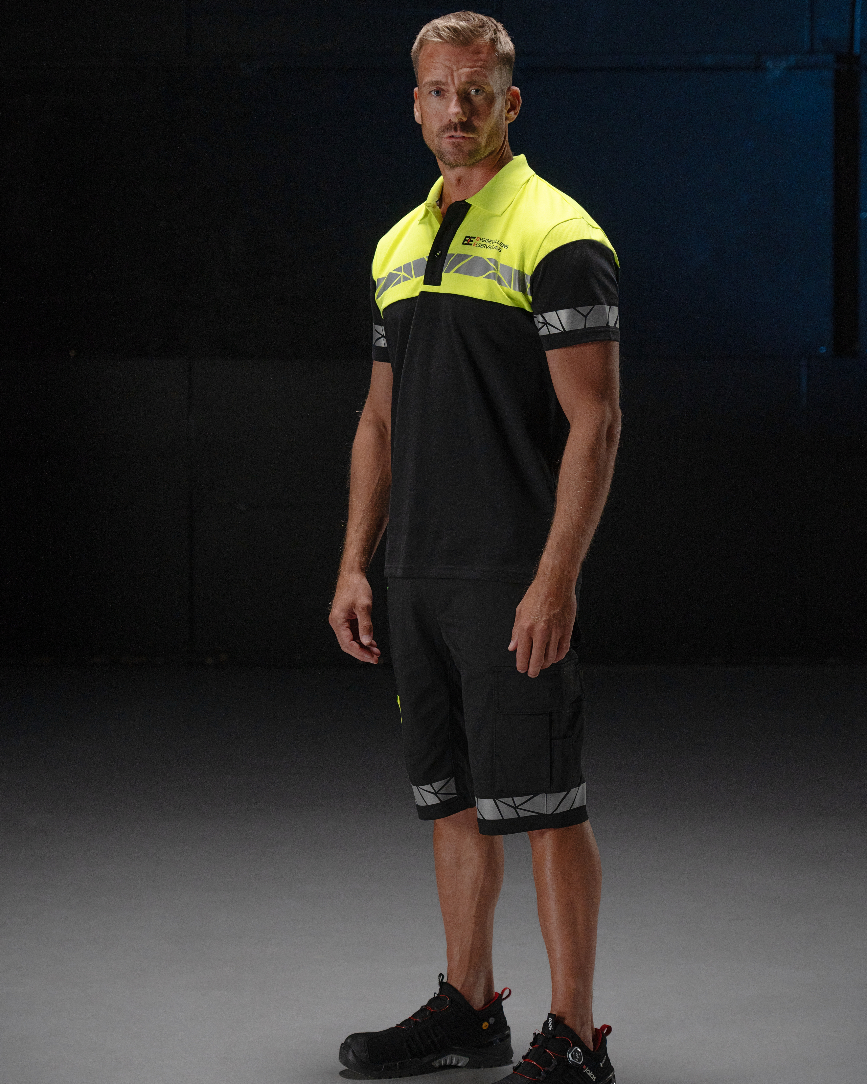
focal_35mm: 99
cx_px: 433
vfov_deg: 19.4
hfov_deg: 15.5
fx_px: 3176
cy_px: 558
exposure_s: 1/100
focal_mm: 87
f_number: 4.5
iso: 800
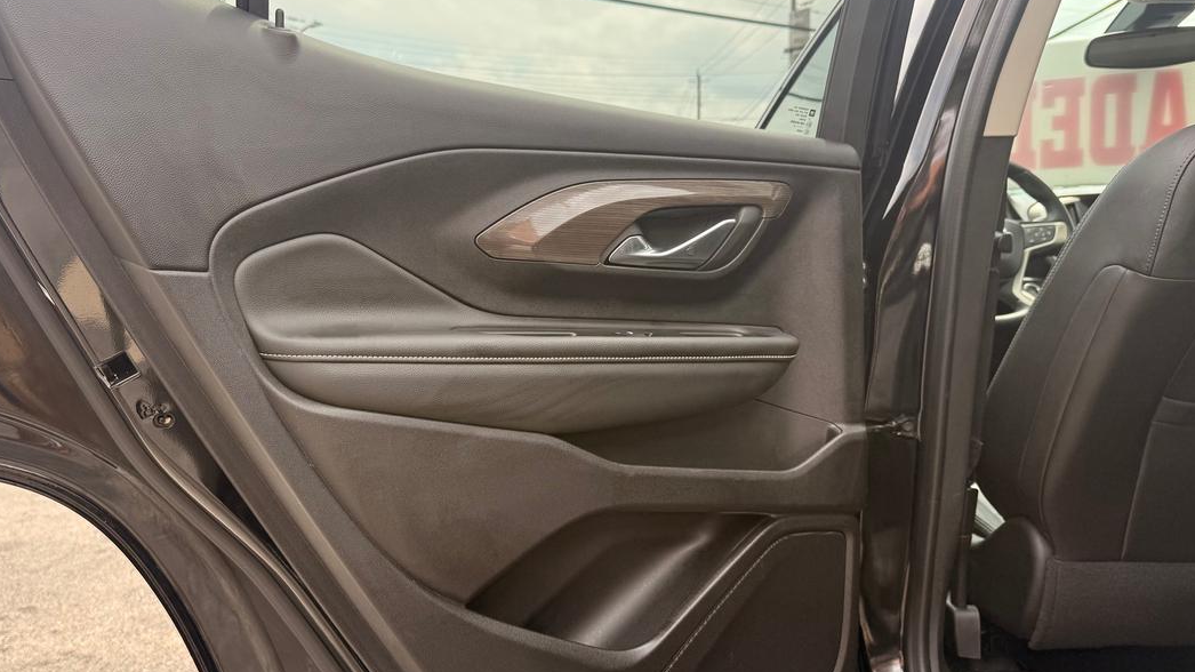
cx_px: 488
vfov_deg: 36.6
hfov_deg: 60.6
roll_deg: +2.3
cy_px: 367
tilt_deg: -7.2
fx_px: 1014
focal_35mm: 32
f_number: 1.78
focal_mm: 6.76
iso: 80
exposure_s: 1/788
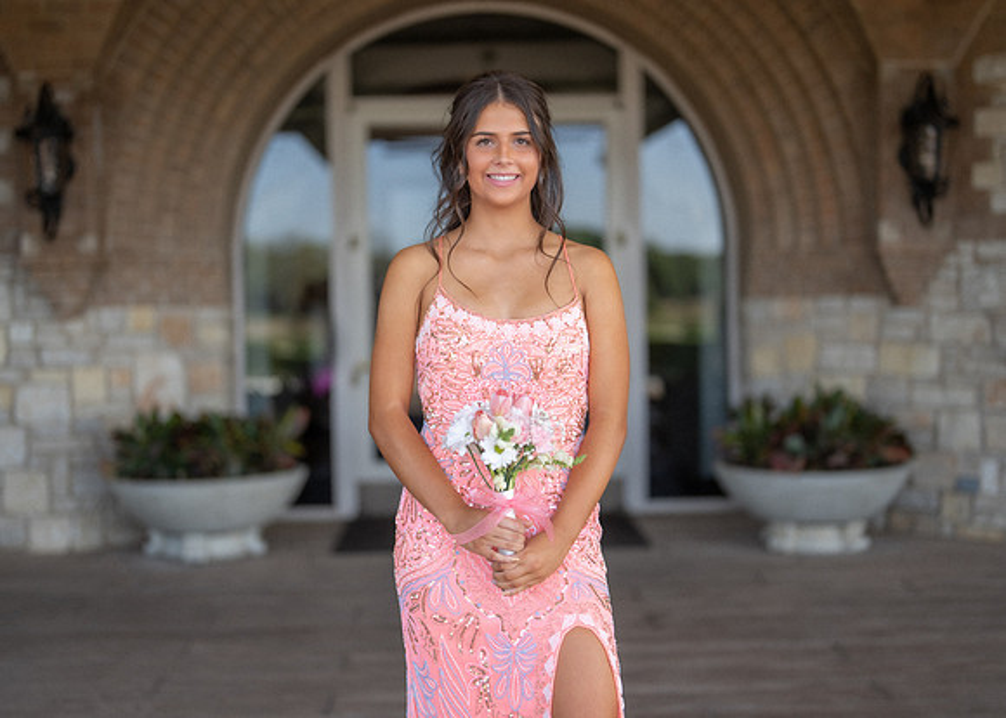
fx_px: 1542
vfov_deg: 26.2
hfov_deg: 36.1
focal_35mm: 54
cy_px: 366
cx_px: 494
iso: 160
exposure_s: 1/1600
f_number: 1.2
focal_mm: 50
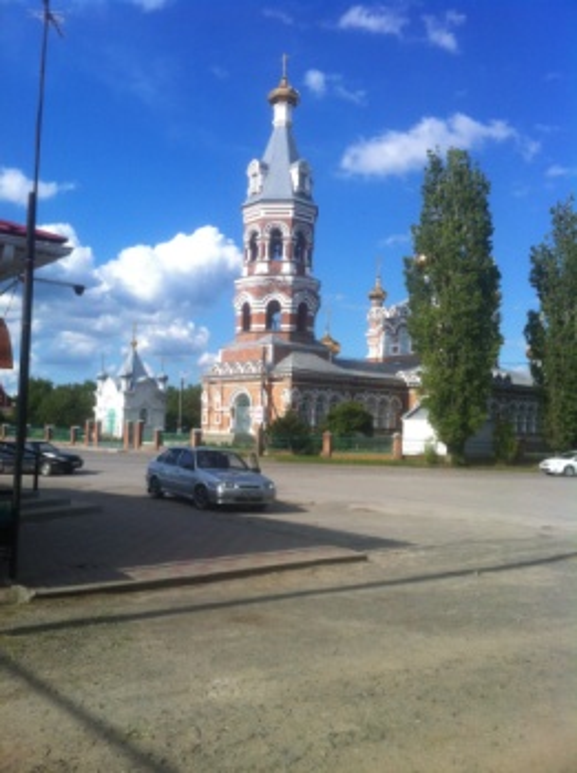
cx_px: 288
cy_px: 386
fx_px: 781
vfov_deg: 52.7
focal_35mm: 35
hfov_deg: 40.6
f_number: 2.8
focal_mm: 3.85
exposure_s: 1/1588
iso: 80
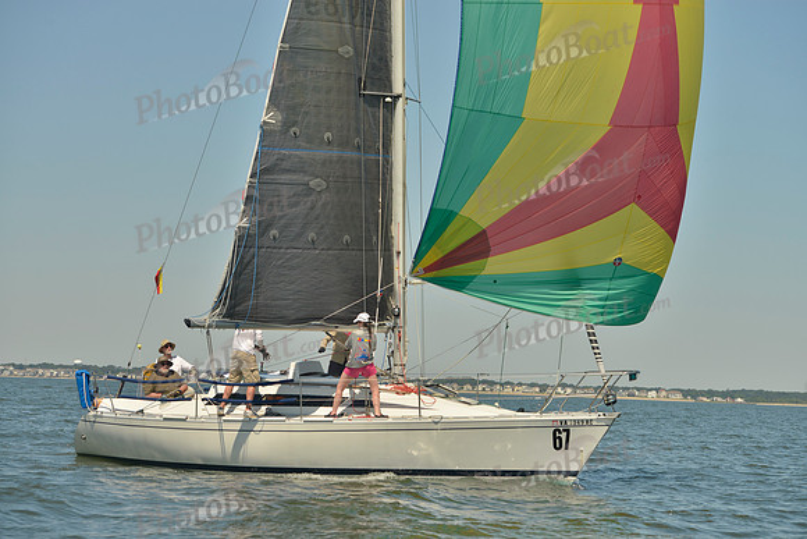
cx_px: 404
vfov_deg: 15.9
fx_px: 1928
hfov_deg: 23.6
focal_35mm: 86
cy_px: 270
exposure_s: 1/800
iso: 200
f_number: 6.3
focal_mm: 86
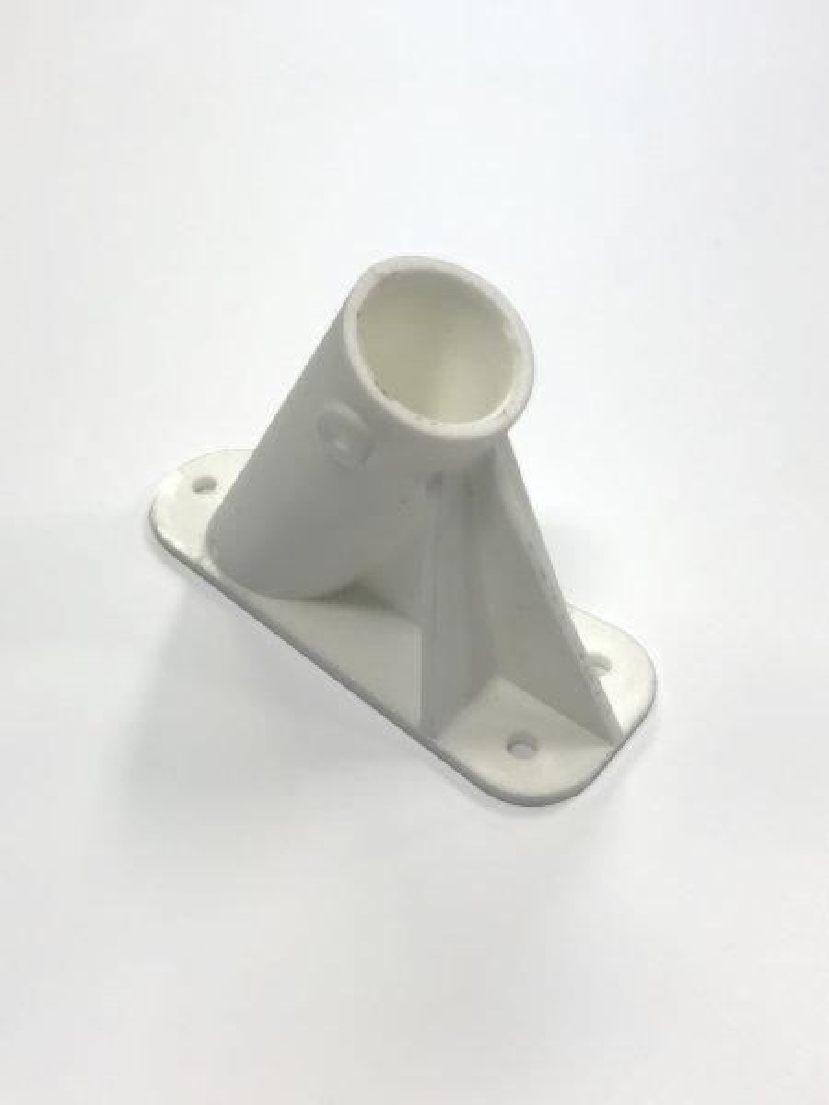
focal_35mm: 28
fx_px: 894
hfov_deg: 49.7
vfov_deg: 63.4
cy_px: 552
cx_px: 414
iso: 32
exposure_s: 1/100
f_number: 1.8
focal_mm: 3.99
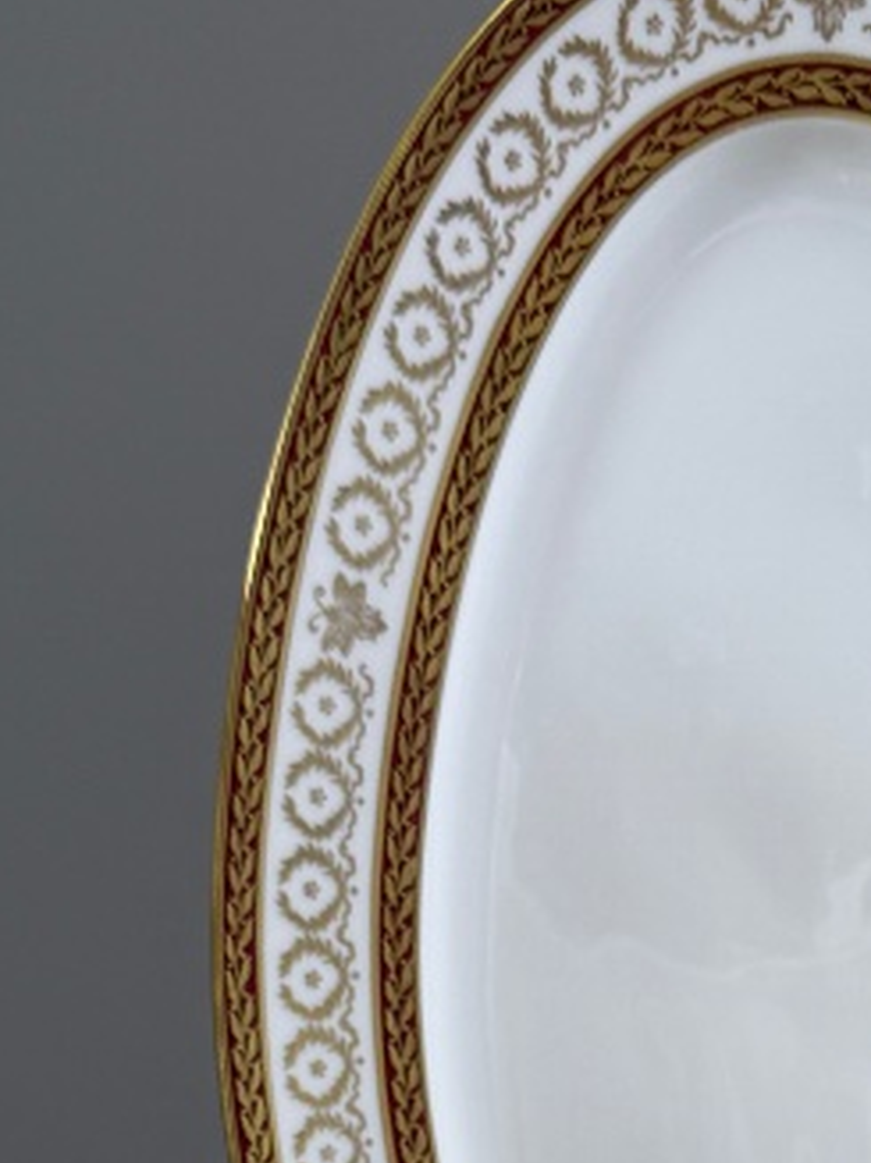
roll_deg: -0.3
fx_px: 2954
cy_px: 1533
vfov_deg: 20.3
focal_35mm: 88
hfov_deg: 16.5
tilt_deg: -21.7
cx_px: 818
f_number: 1.78
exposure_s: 1/100
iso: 80
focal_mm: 6.76
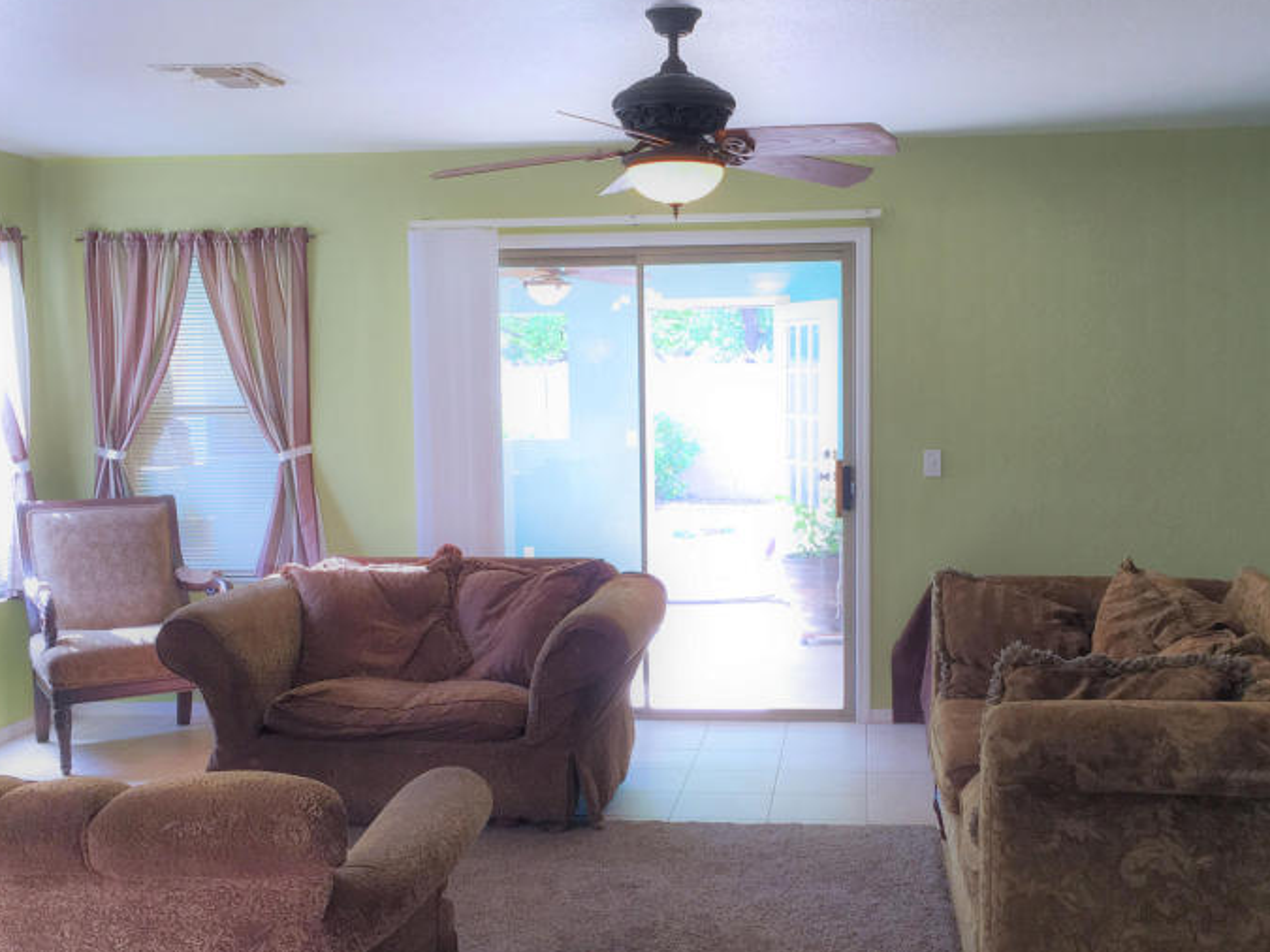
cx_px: 685
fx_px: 1614
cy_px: 544
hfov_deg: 42.9
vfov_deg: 32.8
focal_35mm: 44
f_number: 2.2
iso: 125
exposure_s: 1/30
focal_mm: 4.15
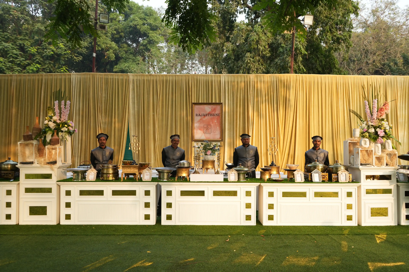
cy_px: 136
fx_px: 329
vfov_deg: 45.0
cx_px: 204
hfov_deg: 63.7
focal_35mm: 29
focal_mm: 29
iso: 160
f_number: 3.5
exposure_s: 1/160
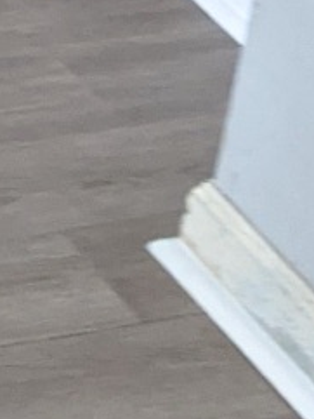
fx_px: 2598
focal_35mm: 215
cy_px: 10
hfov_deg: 6.3
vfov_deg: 9.1
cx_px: -642
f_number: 1.8
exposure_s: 1/60
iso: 537
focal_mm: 4.44
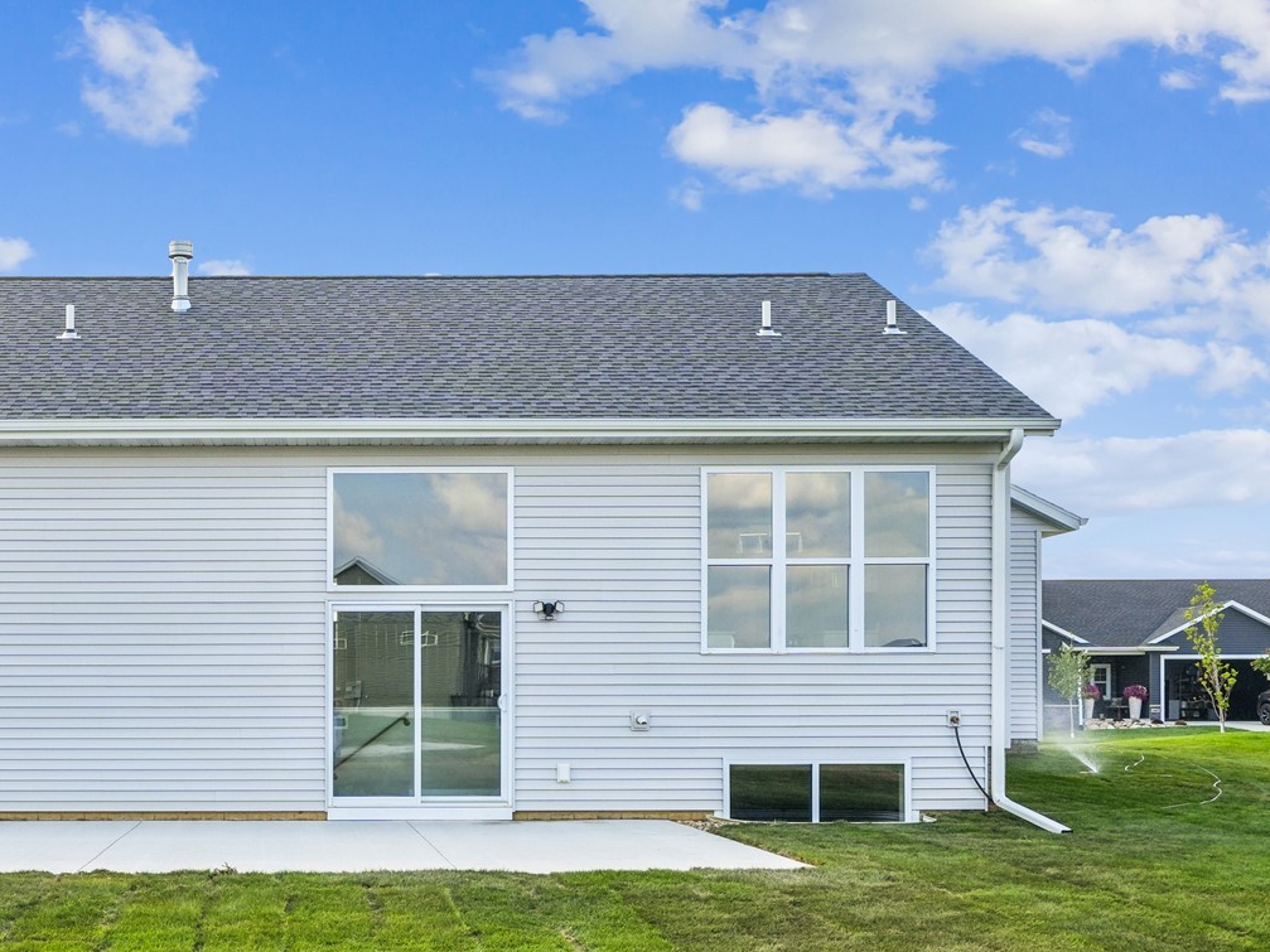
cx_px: 297
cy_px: 673
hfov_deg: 39.2
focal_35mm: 47
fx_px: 1724
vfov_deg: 30.5
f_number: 10
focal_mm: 29
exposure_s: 1/400
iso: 400
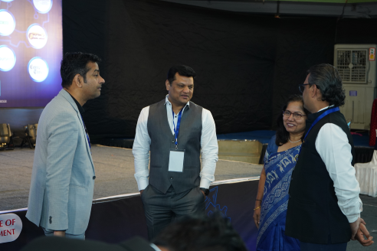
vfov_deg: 20.6
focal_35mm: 66
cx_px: 190
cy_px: 126
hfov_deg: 30.5
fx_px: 691
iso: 2000
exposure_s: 1/160
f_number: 5.6
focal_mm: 65
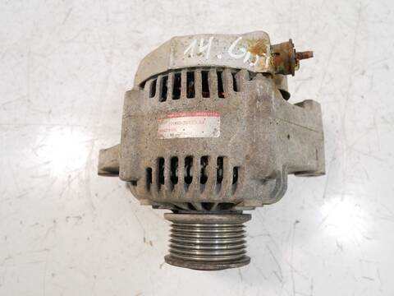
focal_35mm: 26
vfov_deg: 53.1
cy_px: 148
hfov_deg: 67.3
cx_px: 197
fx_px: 296
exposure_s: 1/125
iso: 1600
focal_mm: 13
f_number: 3.5
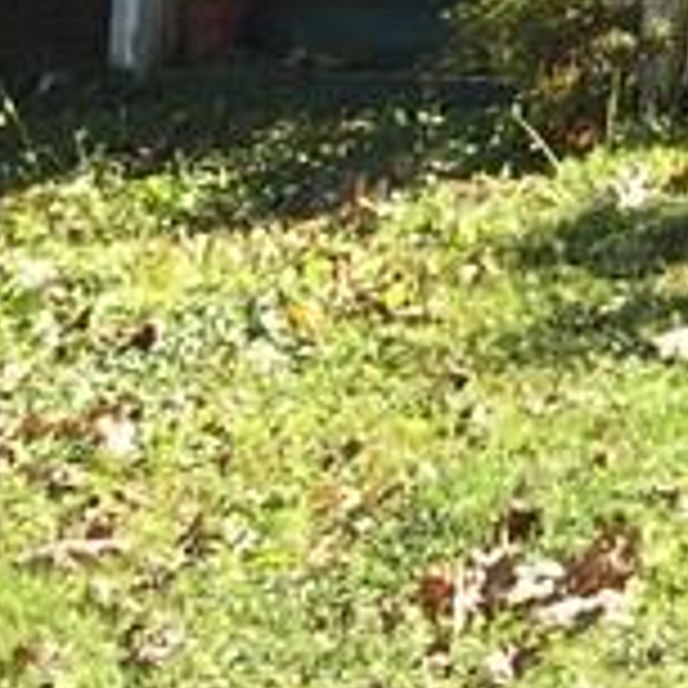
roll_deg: -0.1
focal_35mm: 172
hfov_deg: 9.4
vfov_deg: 9.1
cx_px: 1457
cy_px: -989
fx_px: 3868
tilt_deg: +13.1
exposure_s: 1/253
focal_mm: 4.15
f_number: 2.2
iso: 32
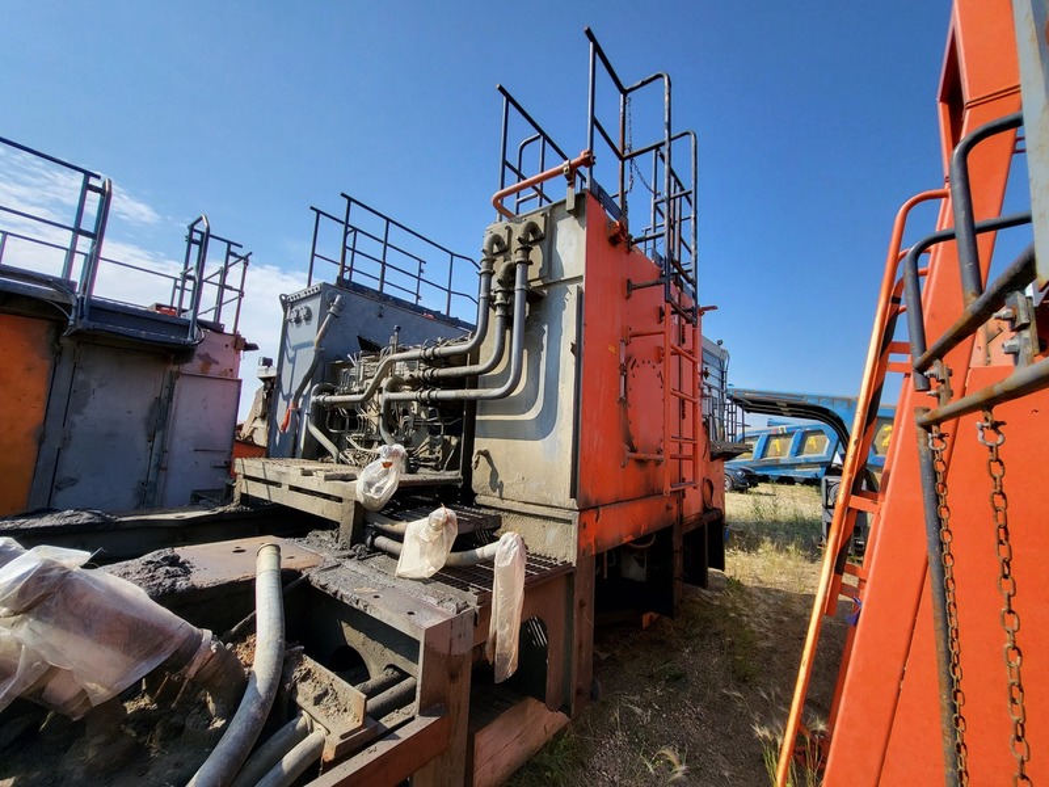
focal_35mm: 13
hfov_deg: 106.2
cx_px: 524
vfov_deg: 89.9
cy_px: 394
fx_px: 394
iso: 32
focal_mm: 1.74
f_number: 2.2
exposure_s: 1/904
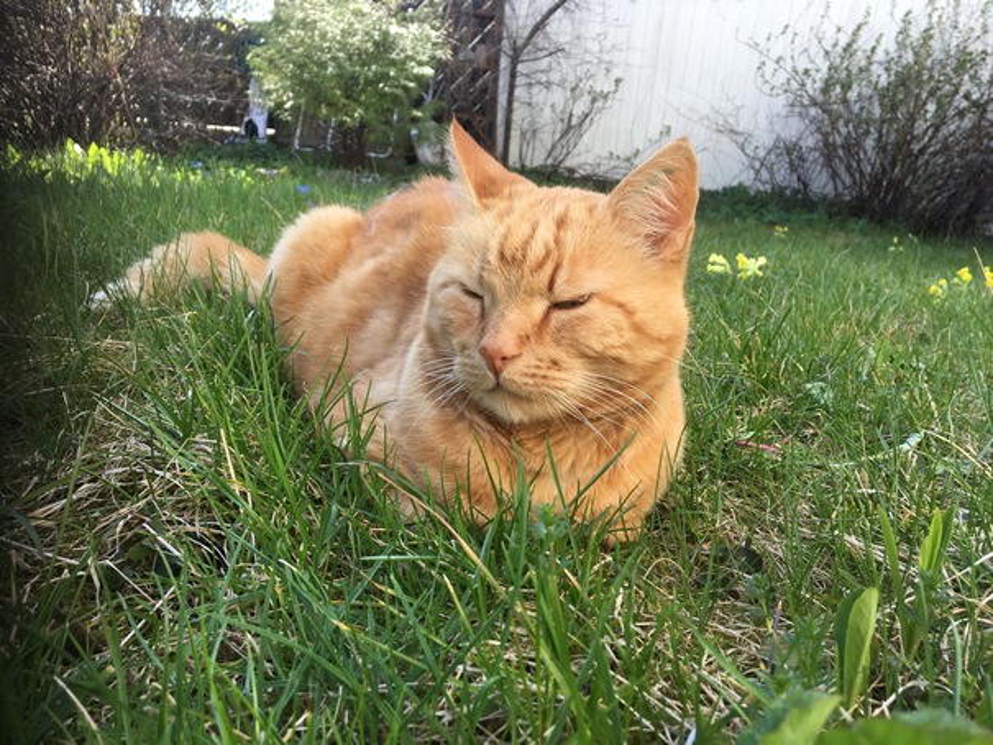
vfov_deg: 48.2
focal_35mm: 29
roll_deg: -4.7
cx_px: 496
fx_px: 832
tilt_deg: -16.1
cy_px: 372
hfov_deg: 61.6
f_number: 2.2
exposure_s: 1/127
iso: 25
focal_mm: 4.15
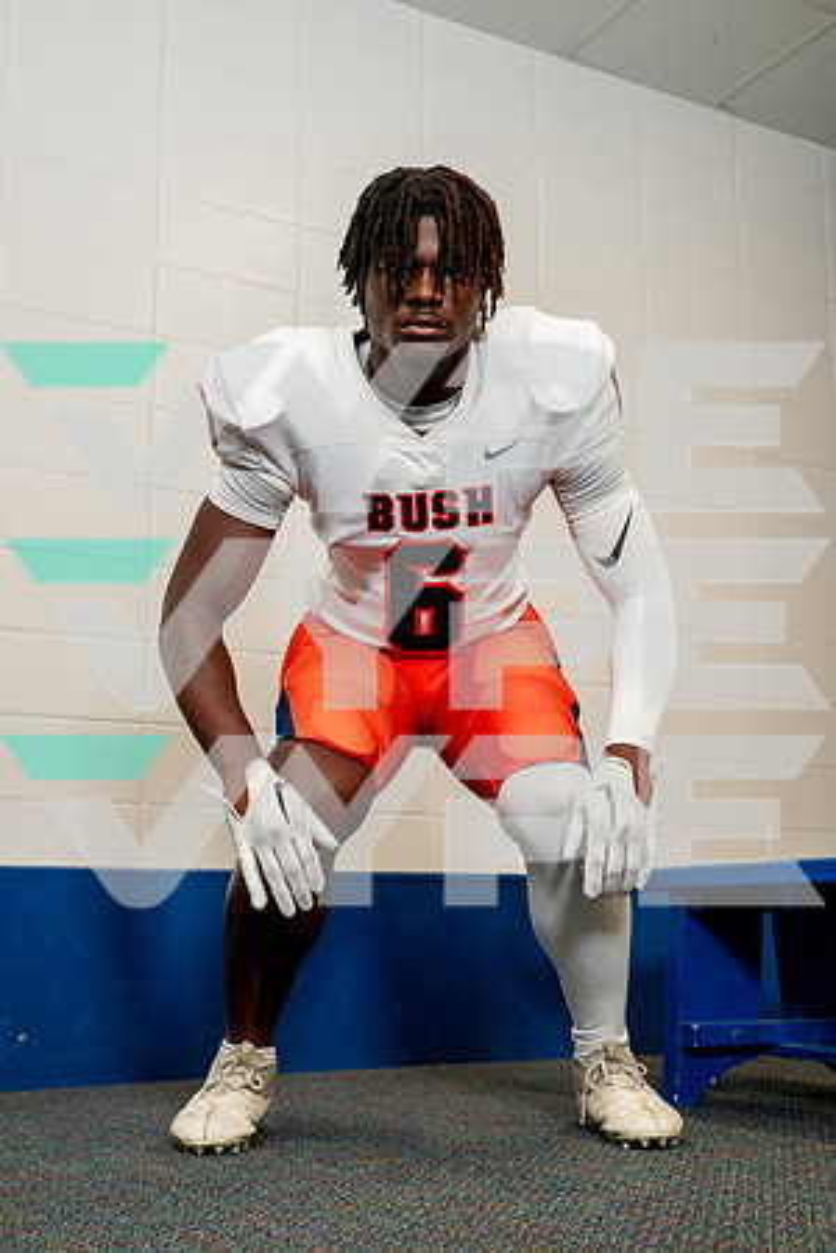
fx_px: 1533
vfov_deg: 44.5
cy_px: 626
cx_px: 418
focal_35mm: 44
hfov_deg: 30.5
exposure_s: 1/160
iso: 500
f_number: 6.3
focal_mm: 44
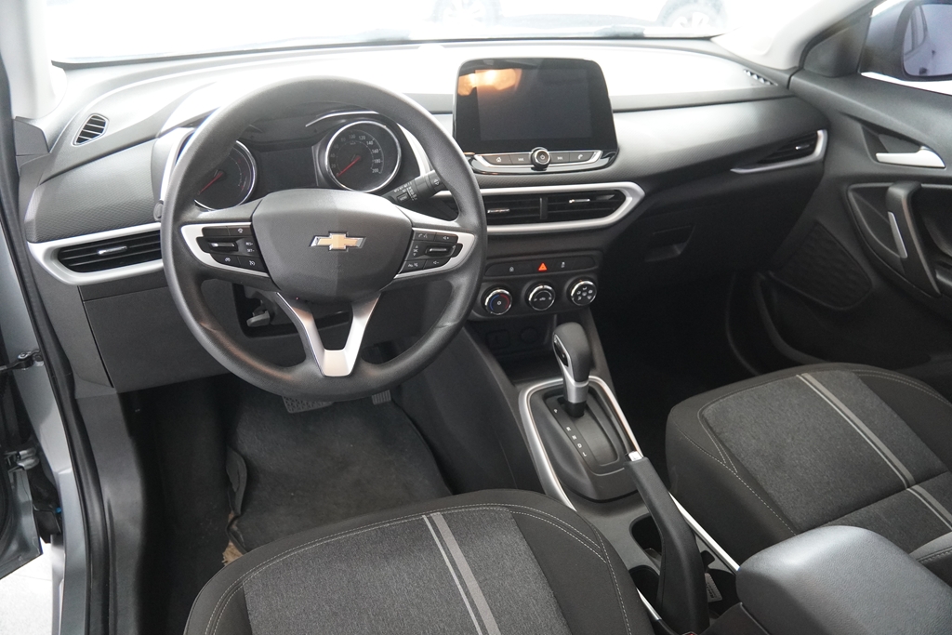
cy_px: 318
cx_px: 476
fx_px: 674
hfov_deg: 70.4
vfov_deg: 50.4
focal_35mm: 26
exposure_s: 1/160
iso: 2500
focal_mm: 17
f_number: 2.8
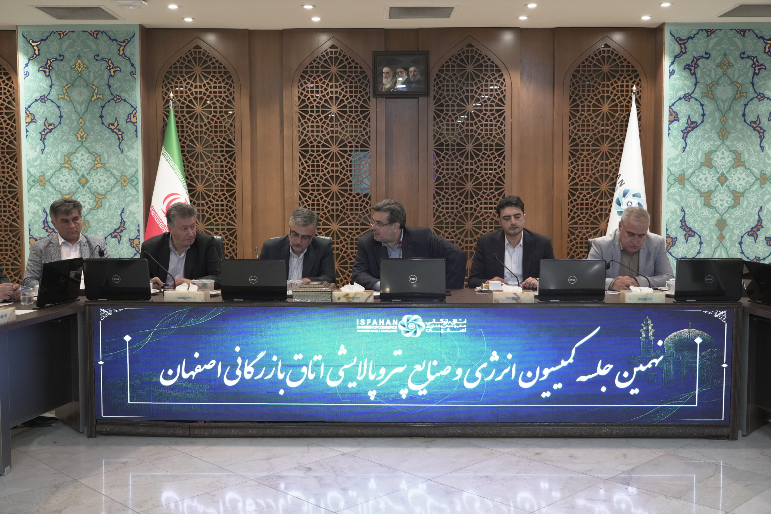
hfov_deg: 50.7
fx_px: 814
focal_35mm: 38
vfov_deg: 35.1
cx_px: 386
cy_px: 257
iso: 2000
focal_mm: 38
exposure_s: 1/125
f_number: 4
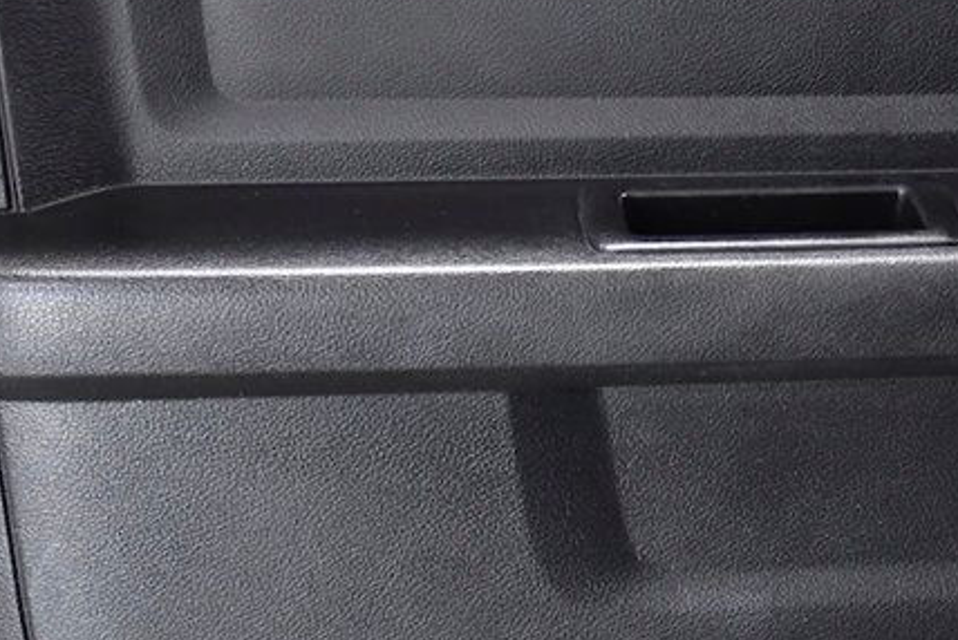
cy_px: 408
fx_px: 3249
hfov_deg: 16.4
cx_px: 989
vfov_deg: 11.2
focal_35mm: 122
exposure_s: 1/200
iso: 2500
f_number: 4.2
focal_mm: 34
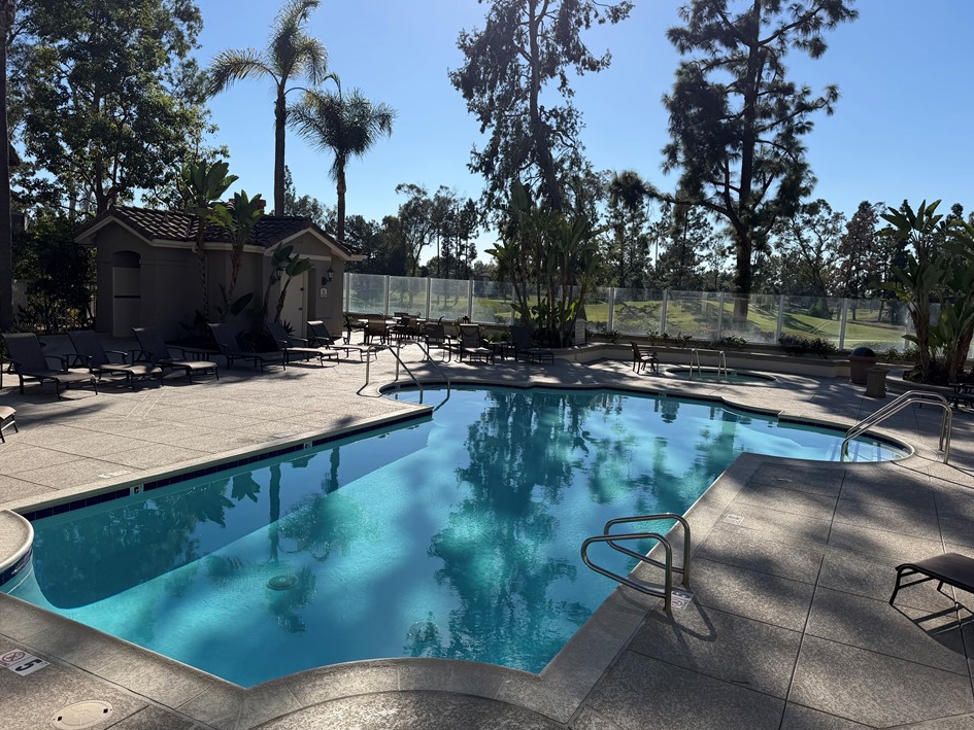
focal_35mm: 26
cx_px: 500
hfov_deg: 67.3
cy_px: 360
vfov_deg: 53.1
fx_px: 732
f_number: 1.78
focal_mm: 6.76
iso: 80
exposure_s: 1/7353
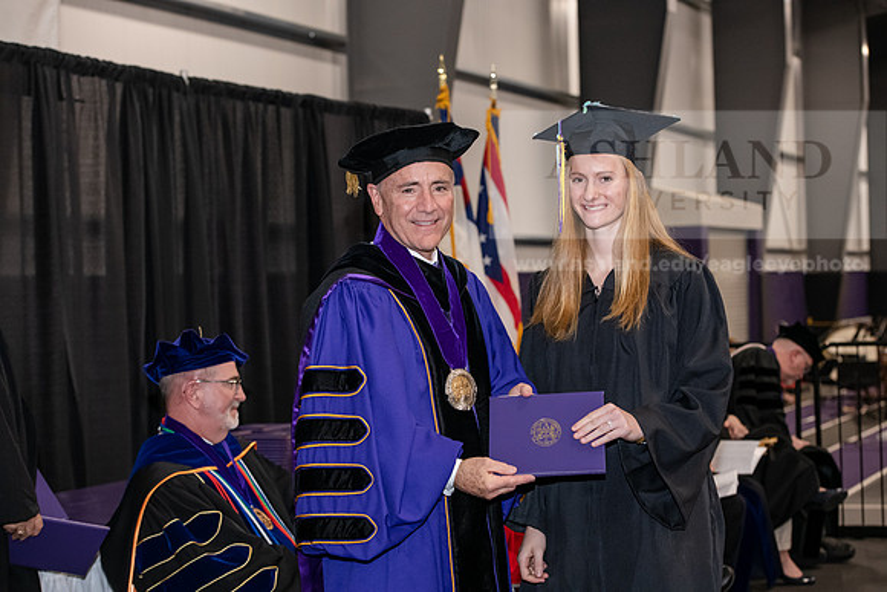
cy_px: 296
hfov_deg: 28.8
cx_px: 444
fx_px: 1725
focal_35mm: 70
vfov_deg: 19.5
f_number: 5
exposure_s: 1/200
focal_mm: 70
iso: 2500
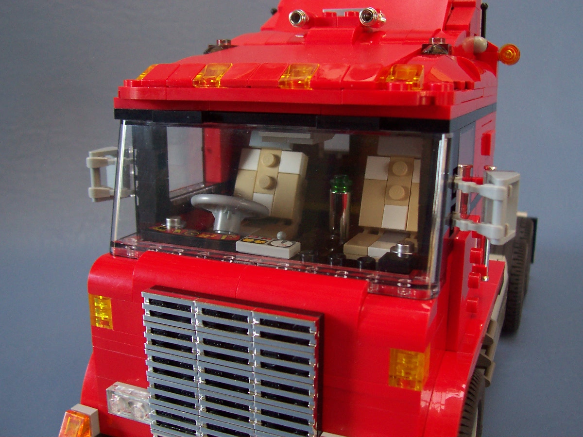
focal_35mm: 37
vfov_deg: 38.7
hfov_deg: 50.1
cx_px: 292
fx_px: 623
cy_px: 218
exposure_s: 1/30
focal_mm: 5.6
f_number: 2.8
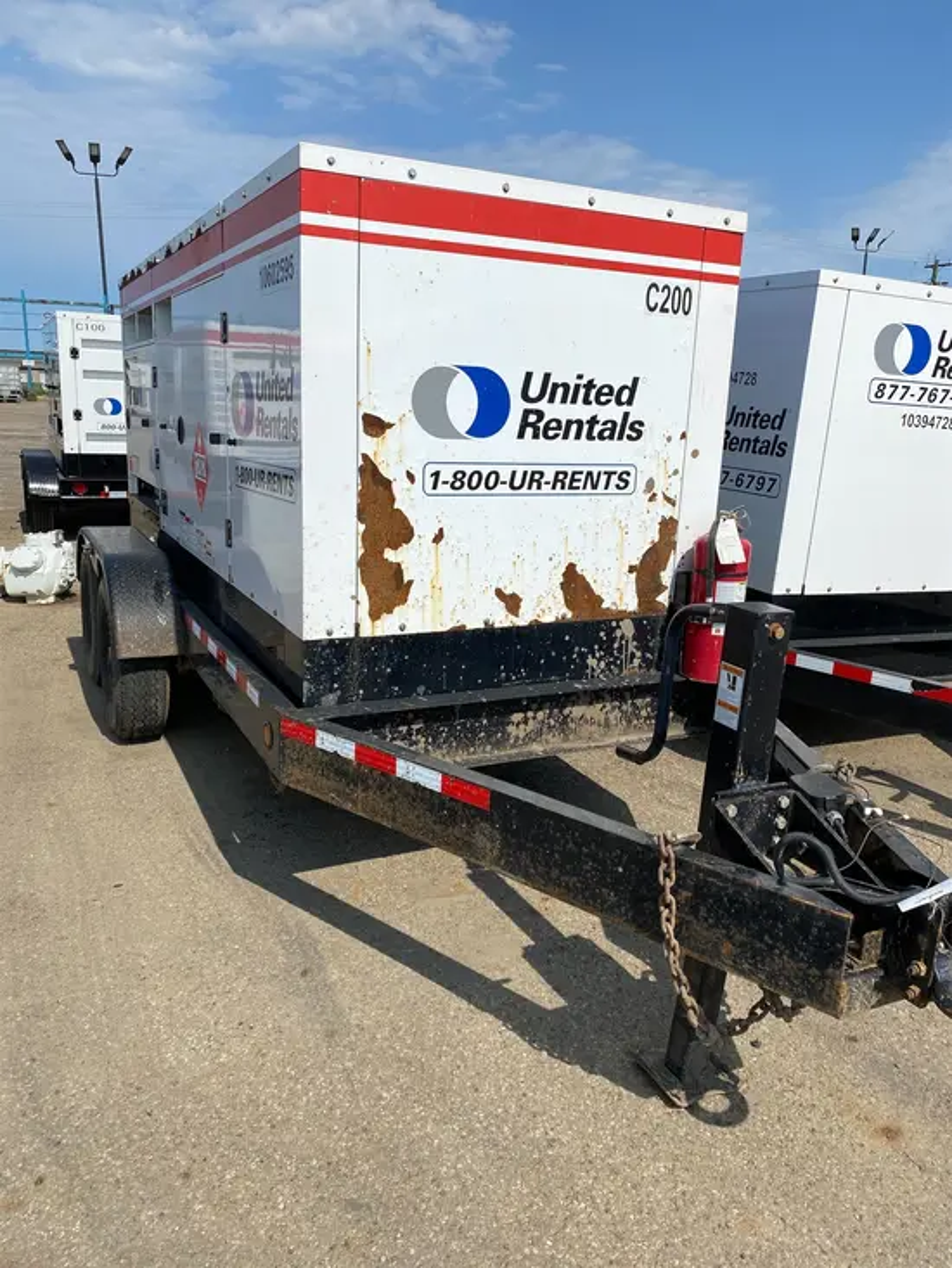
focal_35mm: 26
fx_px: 953
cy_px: 634
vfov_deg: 67.3
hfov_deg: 53.1
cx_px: 476
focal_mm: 4.25
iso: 32
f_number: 1.8
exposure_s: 1/5747
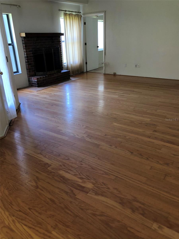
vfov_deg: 63.4
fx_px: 193
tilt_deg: -23.5
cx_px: 90
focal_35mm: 28
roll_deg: +1.6
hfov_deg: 49.7
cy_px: 120
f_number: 1.8
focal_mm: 3.99
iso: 250
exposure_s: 1/60
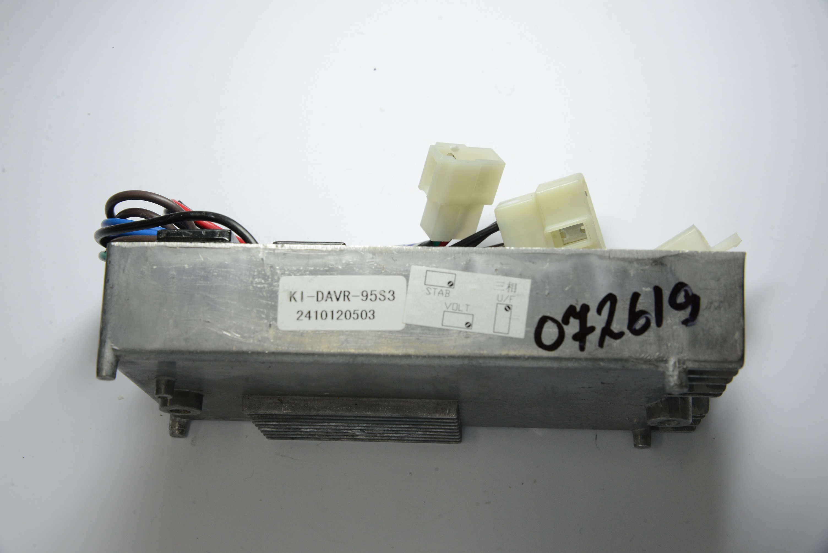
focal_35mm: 70
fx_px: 1611
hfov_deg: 28.8
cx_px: 414
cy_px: 276
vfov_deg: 19.5
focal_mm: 70
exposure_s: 1/30
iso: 1000
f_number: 18
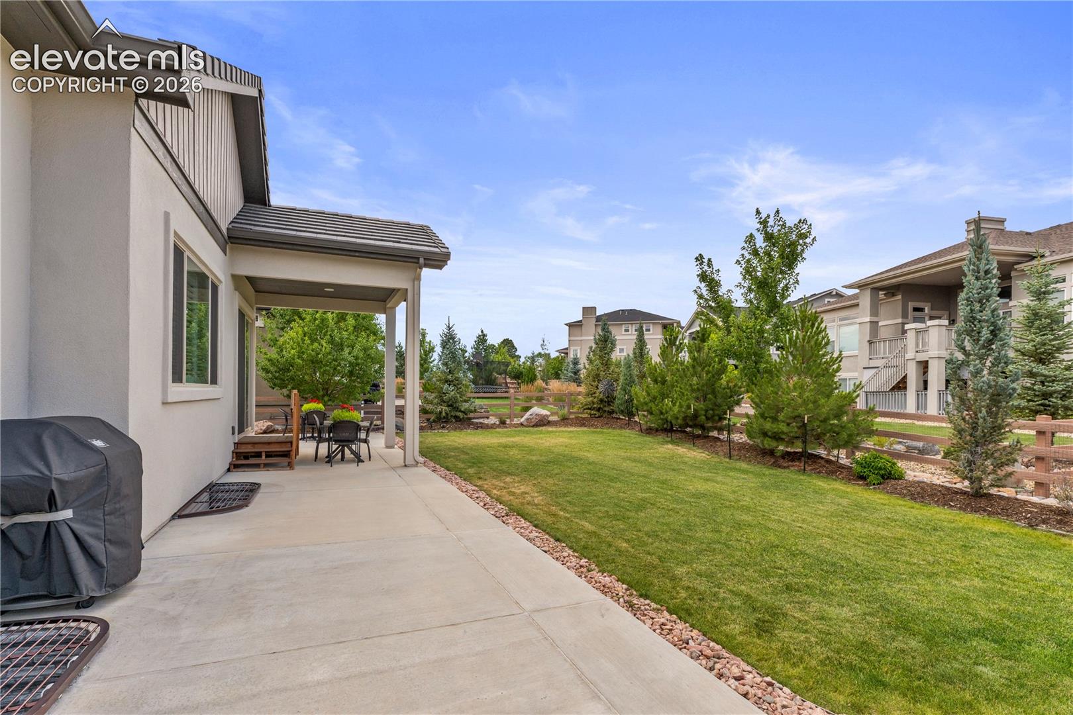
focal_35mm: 17
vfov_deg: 71.1
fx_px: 501
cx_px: 536
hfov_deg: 94.0
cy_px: 358
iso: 125
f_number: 8
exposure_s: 1/200
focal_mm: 11.2
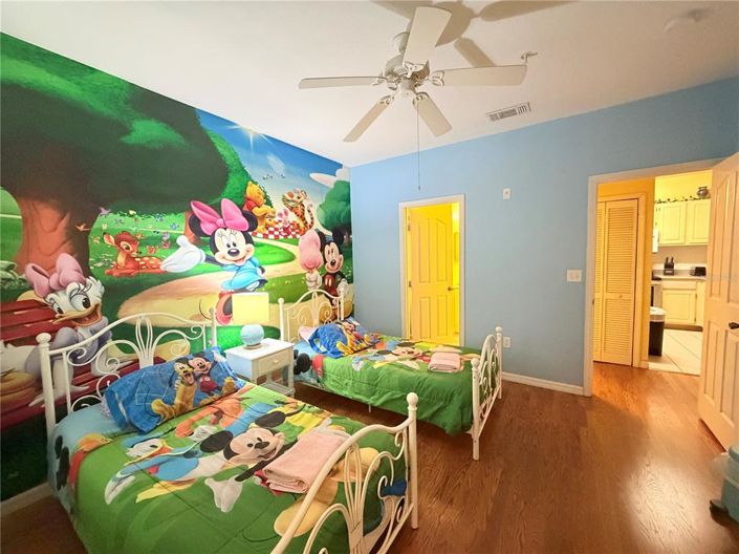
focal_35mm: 14
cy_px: 277
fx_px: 299
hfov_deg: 102.1
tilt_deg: -4.1
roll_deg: +1.7
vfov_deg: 85.6
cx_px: 370
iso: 1000
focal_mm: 2.22
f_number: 2.2
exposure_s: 1/60
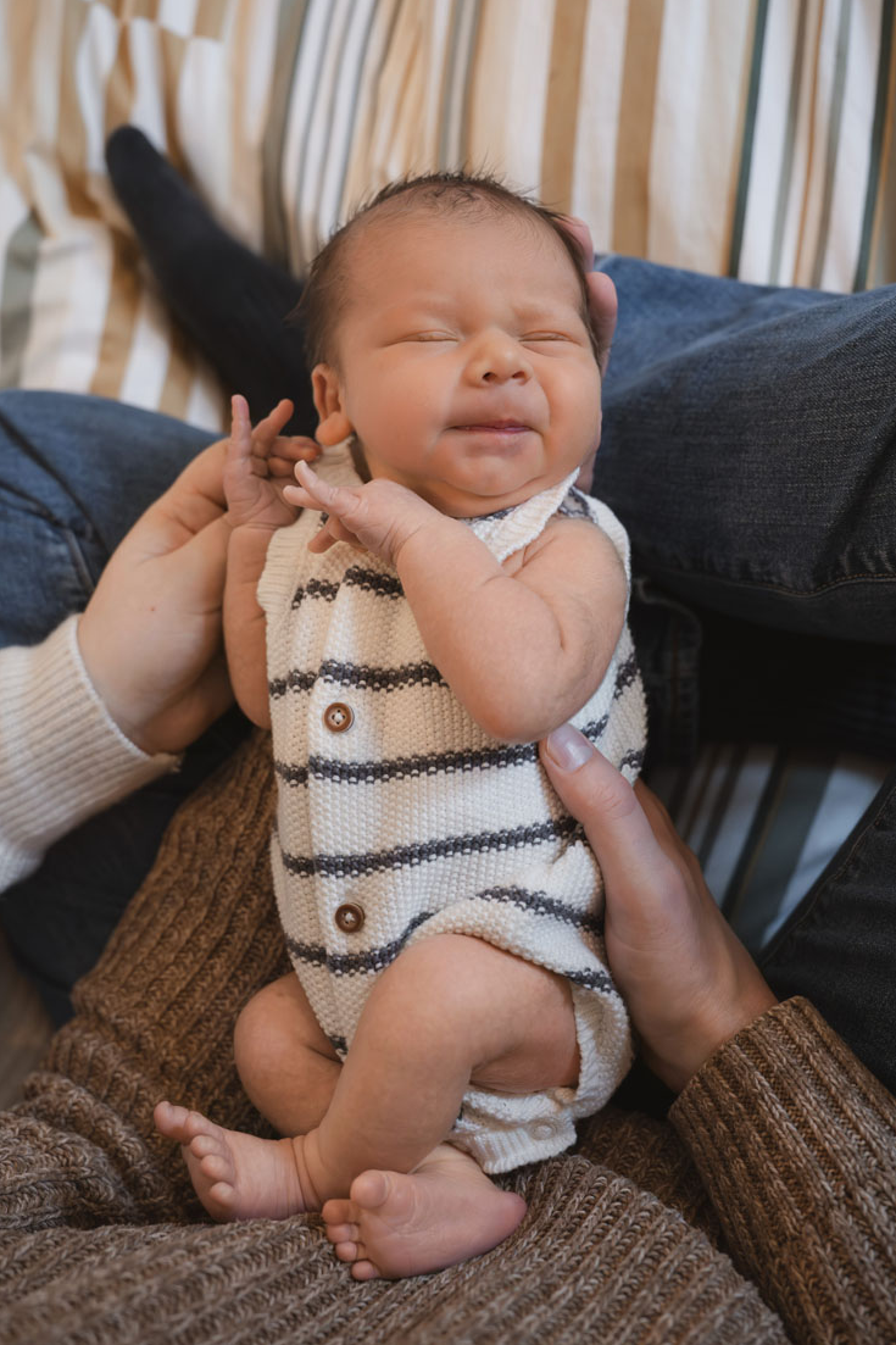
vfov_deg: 51.9
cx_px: 456
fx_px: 1382
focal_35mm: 37
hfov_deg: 35.9
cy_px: 708
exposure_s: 1/250
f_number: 3.5
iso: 5000
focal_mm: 34
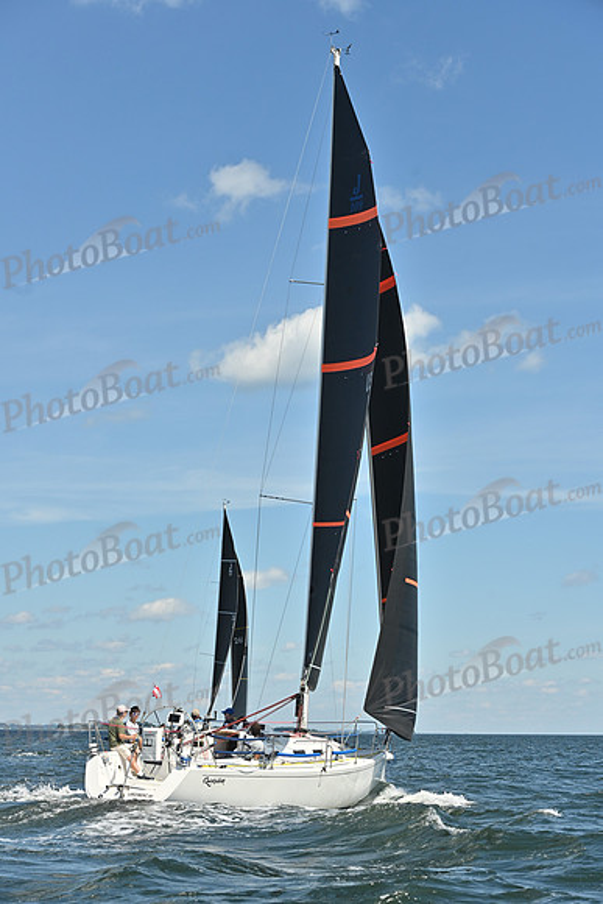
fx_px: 1758
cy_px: 452
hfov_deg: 19.5
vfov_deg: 28.8
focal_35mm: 70
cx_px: 302
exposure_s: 1/1250
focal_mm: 70
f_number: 7.1
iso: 250
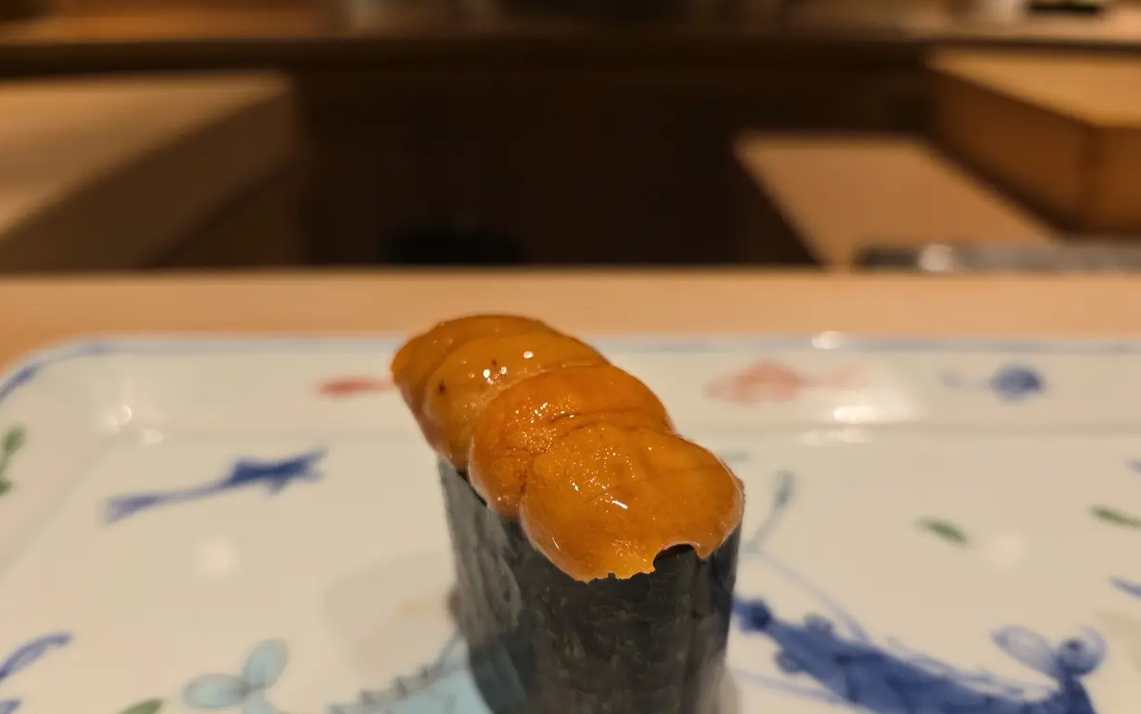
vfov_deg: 49.0
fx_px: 778
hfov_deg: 72.5
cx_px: 580
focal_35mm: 25
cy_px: 428
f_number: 1.8
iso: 64
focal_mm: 5.4
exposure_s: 1/100
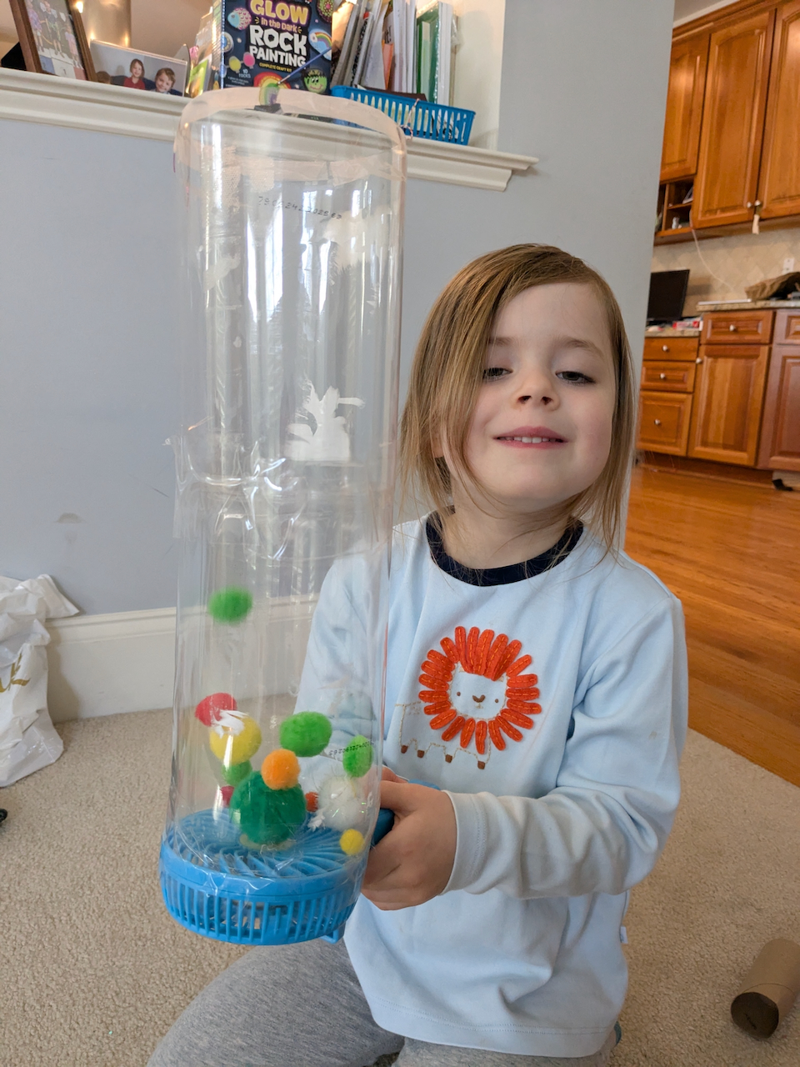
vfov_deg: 65.3
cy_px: 534
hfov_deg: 51.4
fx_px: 832
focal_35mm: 27
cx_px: 400
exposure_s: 1/120
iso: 331
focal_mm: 4.38
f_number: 1.73
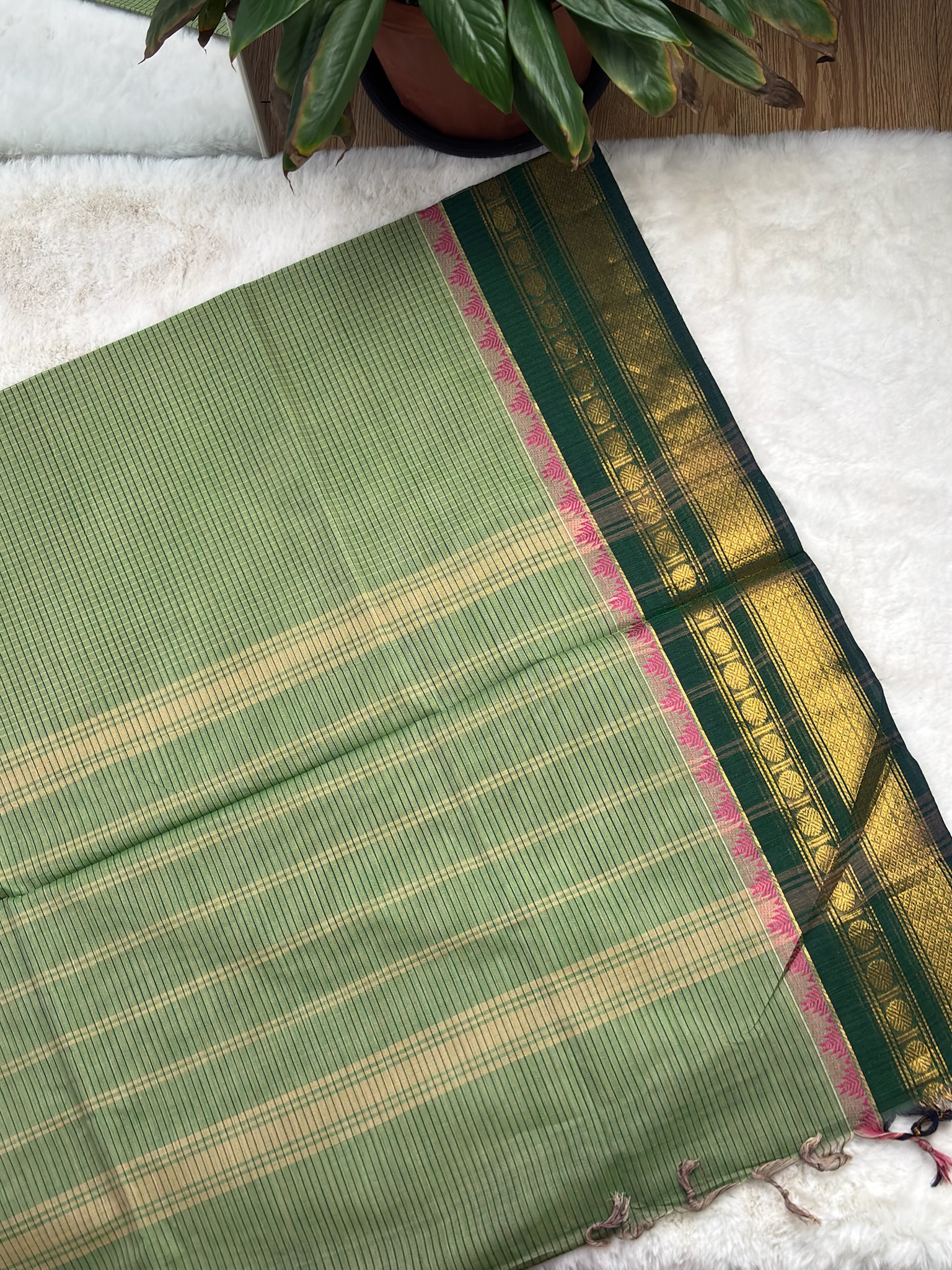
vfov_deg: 38.2
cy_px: 635
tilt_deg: -74.5
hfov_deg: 29.1
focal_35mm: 50
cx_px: 476
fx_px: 1833
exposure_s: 1/100
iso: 64
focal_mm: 5.96
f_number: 1.6
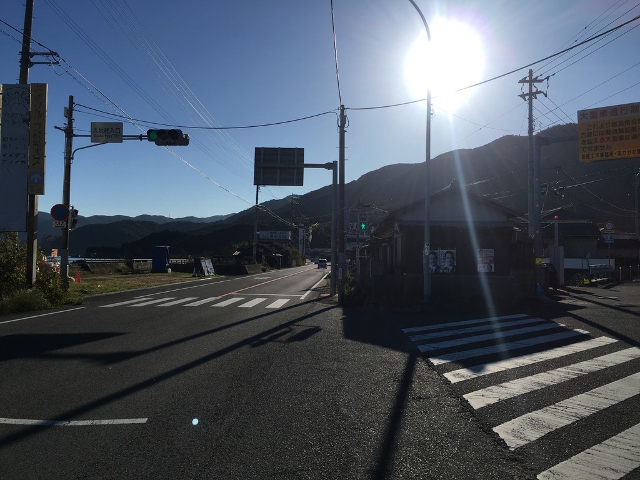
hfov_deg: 61.7
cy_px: 240
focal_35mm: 29
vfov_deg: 48.2
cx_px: 320
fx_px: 536
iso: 25
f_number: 2.2
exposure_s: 1/4274
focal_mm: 4.15
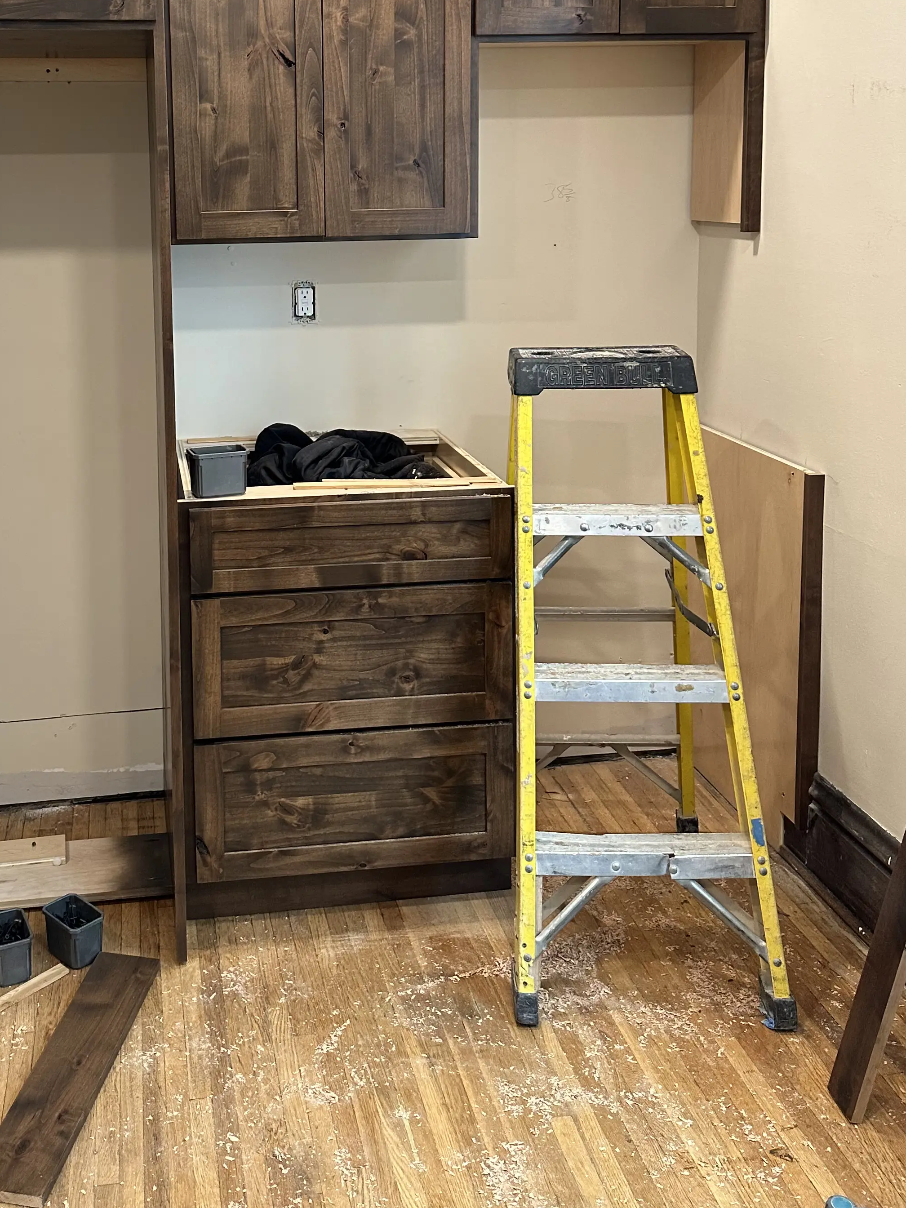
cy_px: 303
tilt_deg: -6.6
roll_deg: +1.2
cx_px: 279
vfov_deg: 49.3
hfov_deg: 39.0
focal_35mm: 36
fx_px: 1256
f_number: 1.78
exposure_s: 1/60
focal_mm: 6.86
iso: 250
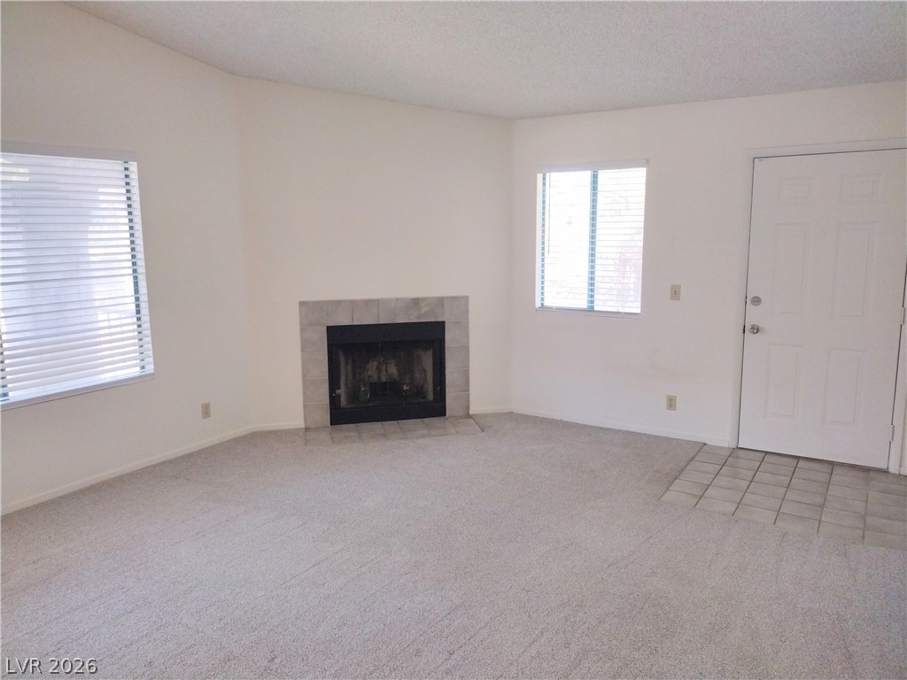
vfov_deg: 51.4
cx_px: 454
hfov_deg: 65.3
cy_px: 340
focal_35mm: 27
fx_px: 707
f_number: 1.7
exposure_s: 1/120
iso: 179
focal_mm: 4.71
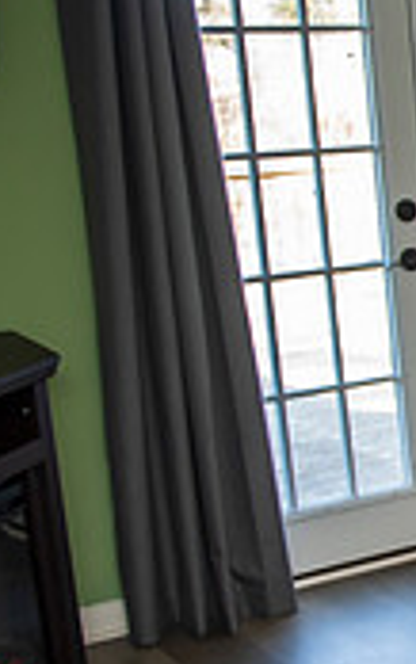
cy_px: 384
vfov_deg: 24.6
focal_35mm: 84
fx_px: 1521
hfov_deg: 11.9
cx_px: 1065
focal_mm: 24
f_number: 2.8
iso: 400
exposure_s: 1/200
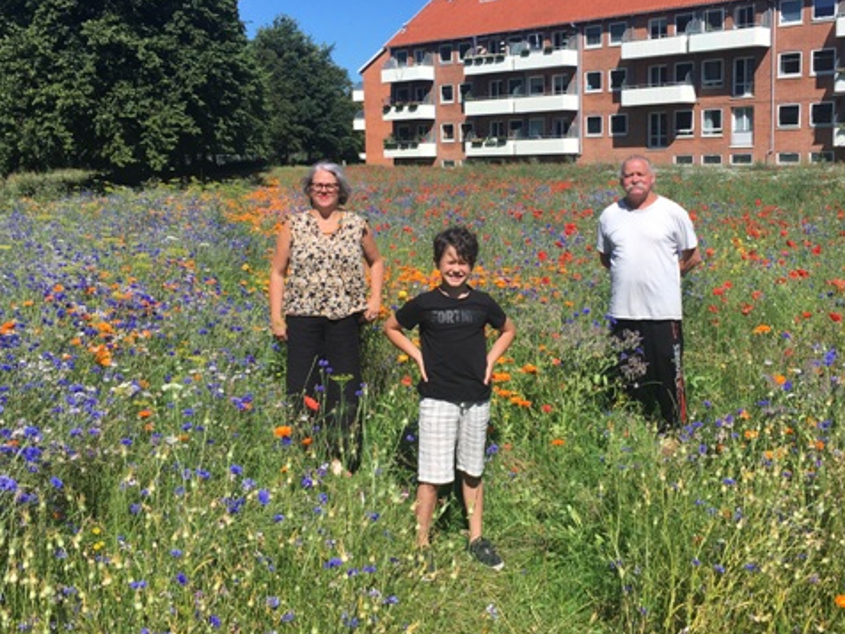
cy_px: 266
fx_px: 952
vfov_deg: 36.7
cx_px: 479
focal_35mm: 39
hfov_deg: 47.7
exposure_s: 1/1672
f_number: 2.2
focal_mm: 4.15
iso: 25
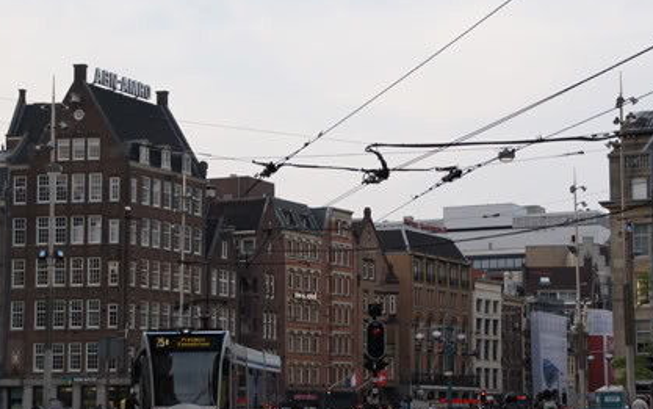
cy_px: 255
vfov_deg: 15.8
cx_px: 327
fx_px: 1471
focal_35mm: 83
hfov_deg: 25.0
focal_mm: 45
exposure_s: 1/125
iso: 100
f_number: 5.6
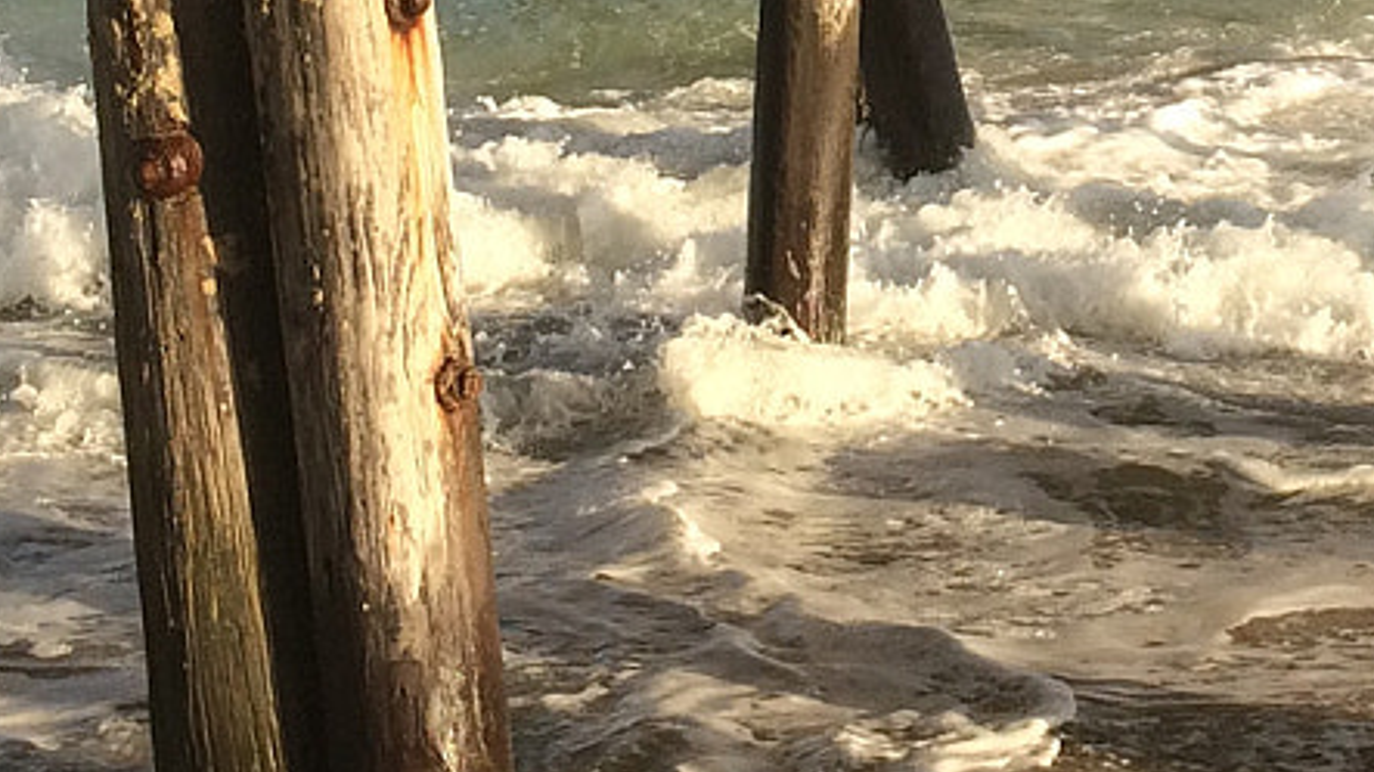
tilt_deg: -4.6
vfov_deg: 10.4
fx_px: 4153
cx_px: 1148
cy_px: -254
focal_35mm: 114
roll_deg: +0.0
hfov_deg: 18.6
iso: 32
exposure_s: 1/855
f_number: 2.2
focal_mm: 4.15
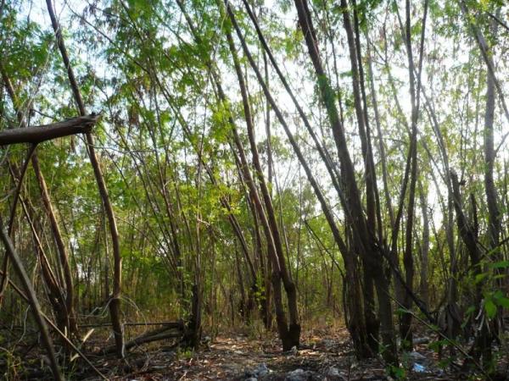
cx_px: 254
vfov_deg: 40.7
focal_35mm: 35
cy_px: 190
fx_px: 515
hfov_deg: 52.6
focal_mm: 5.8
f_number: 2.8
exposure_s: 1/125
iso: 100
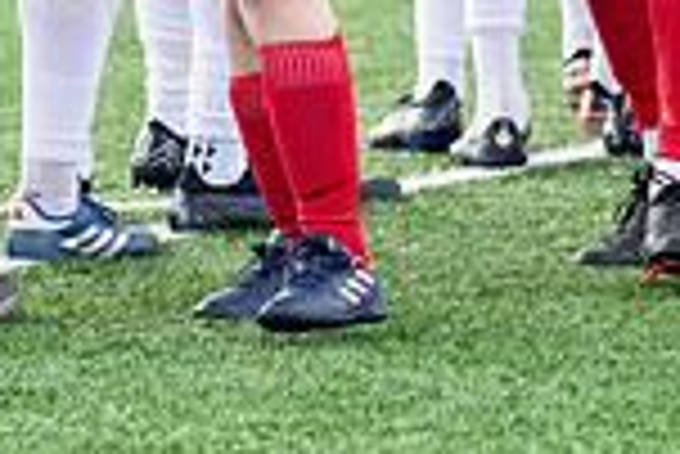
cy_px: -376
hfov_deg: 4.3
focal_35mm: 474
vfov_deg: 2.9
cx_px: 226
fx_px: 8962
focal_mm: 115
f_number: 4
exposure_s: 1/1250
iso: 800
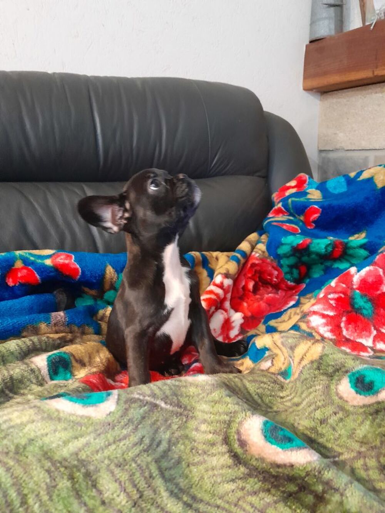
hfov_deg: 53.1
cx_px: 192
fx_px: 386
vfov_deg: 67.3
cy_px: 256
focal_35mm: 26
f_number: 1.8
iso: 1000
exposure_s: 1/20
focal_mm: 3.98
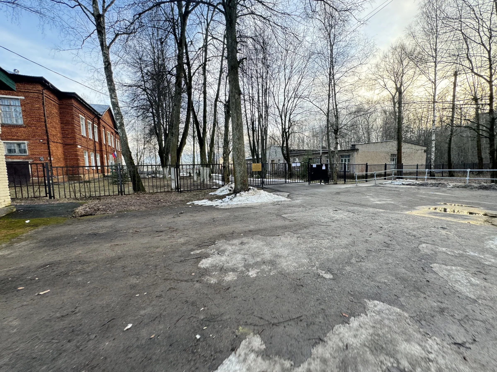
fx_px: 201
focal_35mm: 14
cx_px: 248
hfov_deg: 102.1
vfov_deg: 85.7
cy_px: 186
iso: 80
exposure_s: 1/99
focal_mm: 2.22
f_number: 2.2
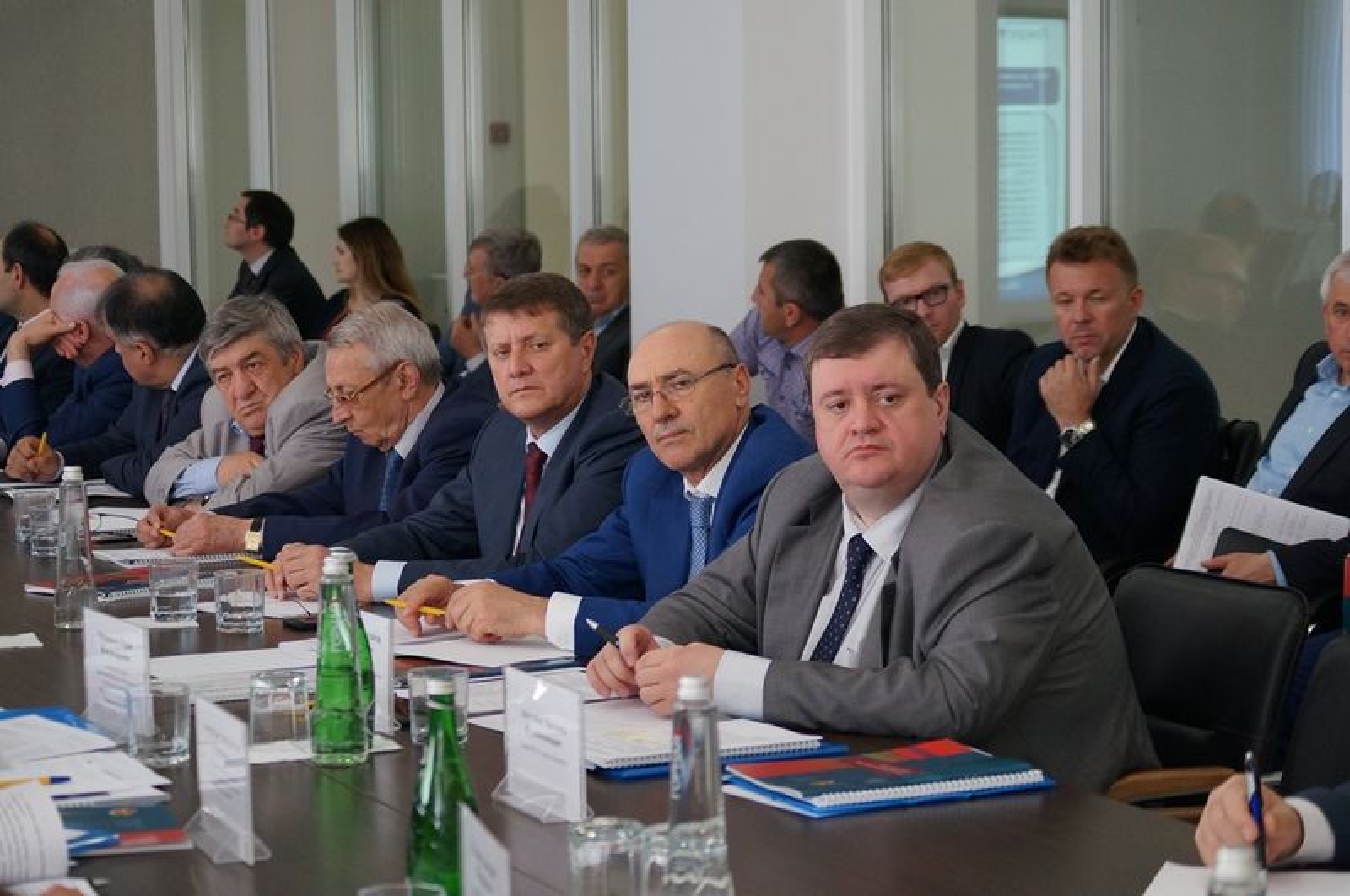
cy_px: 448
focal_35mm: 82
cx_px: 675
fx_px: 3089
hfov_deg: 24.7
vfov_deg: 16.5
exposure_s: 1/100
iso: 800
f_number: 4
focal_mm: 55
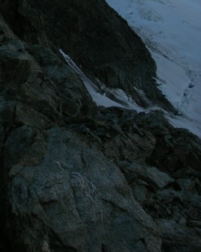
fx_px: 572
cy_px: 22
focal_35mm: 77
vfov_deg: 24.0
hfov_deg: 19.2
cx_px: -10
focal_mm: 8.9
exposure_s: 1/166
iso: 50
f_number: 5
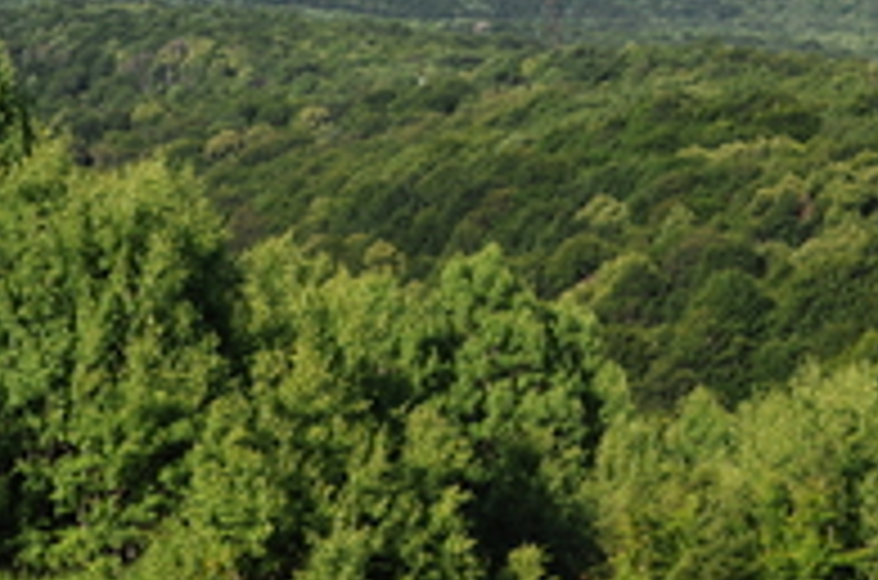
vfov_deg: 13.9
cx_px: 387
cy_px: 83
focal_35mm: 97
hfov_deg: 21.1
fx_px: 2360
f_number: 8
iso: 200
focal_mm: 28
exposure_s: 1/400
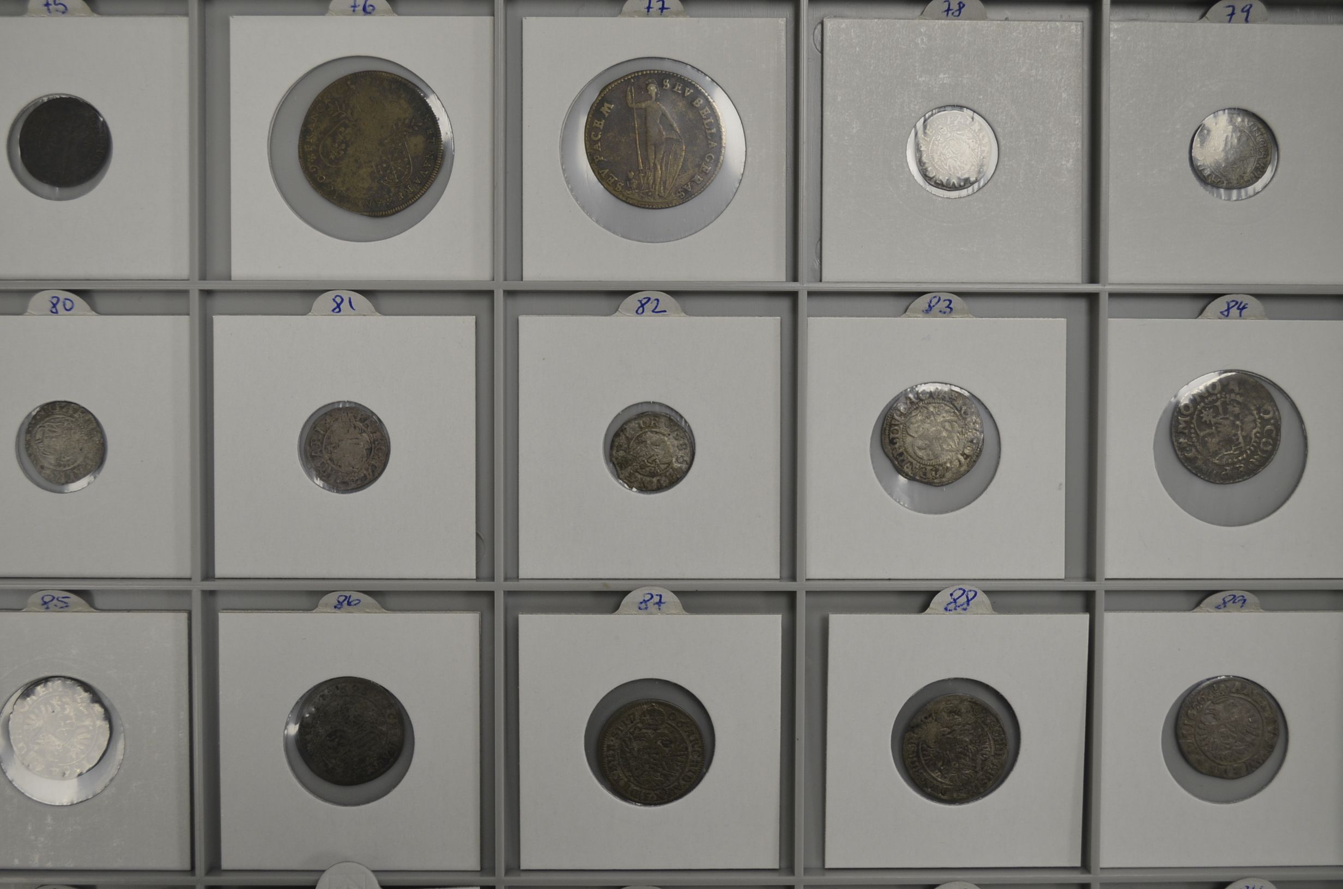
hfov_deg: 43.7
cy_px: 444
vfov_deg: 29.7
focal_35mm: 45
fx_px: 1675
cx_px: 672
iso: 320
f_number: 4.5
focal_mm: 30
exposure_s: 1/60
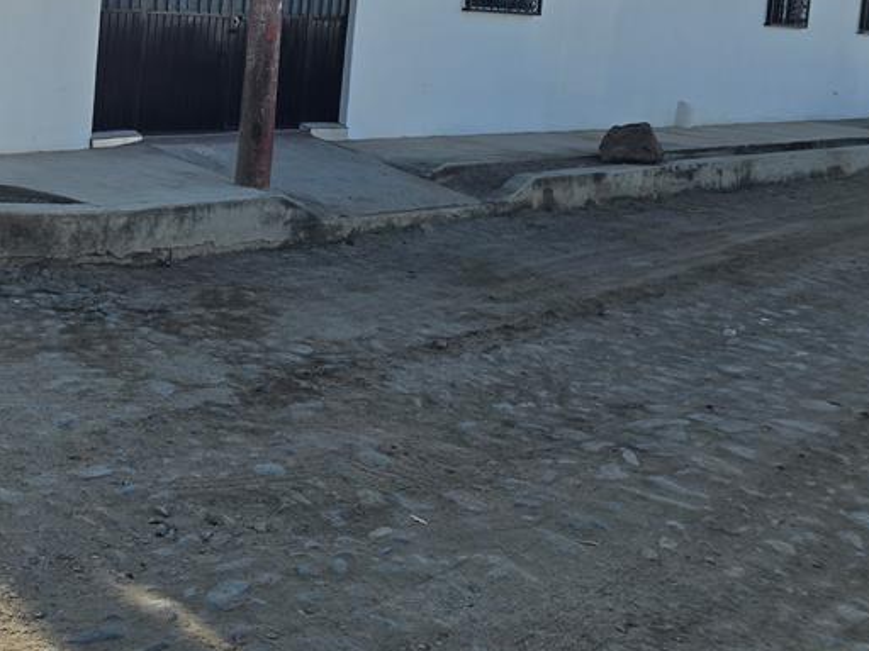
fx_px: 1155
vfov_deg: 30.4
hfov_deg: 37.4
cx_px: 25
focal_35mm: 46
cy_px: 95
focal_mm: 6.3
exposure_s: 1/1167
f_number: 1.7
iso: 12
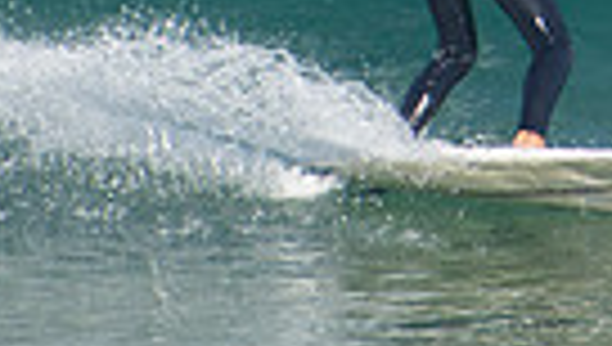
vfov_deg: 0.5
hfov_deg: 0.8
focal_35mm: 2672
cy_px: -231
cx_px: 630
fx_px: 43429
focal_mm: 400
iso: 360
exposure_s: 1/1250
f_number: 5.6
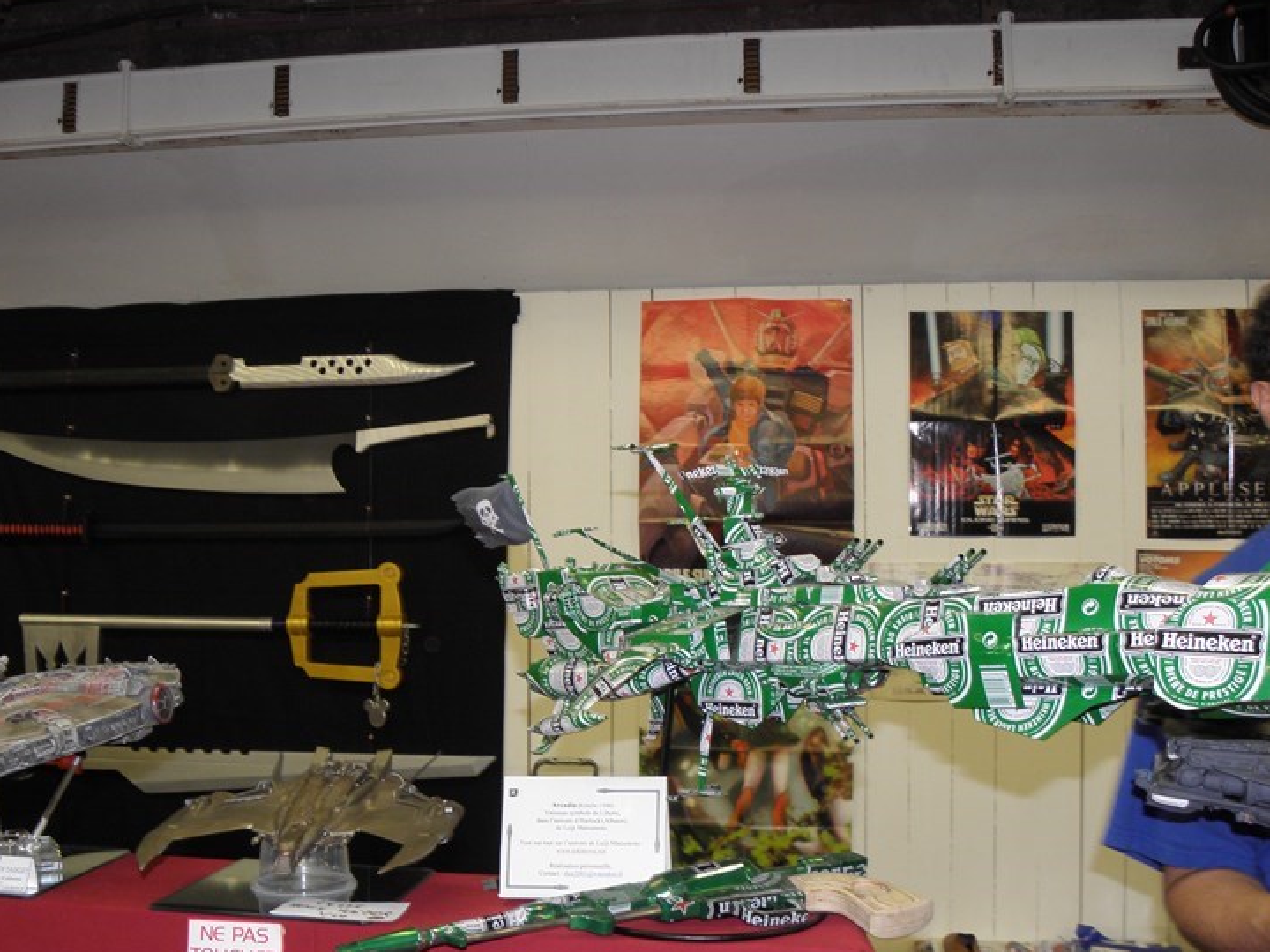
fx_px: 1357
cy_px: 555
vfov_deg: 38.6
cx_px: 582
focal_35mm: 37
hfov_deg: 50.1
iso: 100
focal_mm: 4.6
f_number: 2.8
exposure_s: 1/30
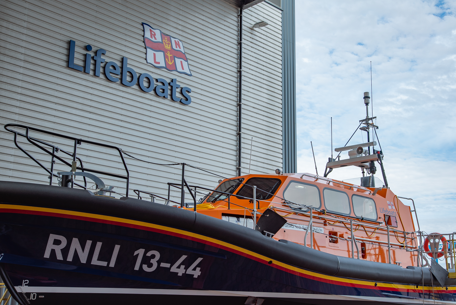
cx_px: 230
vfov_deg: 28.1
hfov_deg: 41.1
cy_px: 152
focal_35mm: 48
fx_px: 608
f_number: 6.3
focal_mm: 47
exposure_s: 1/125
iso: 100
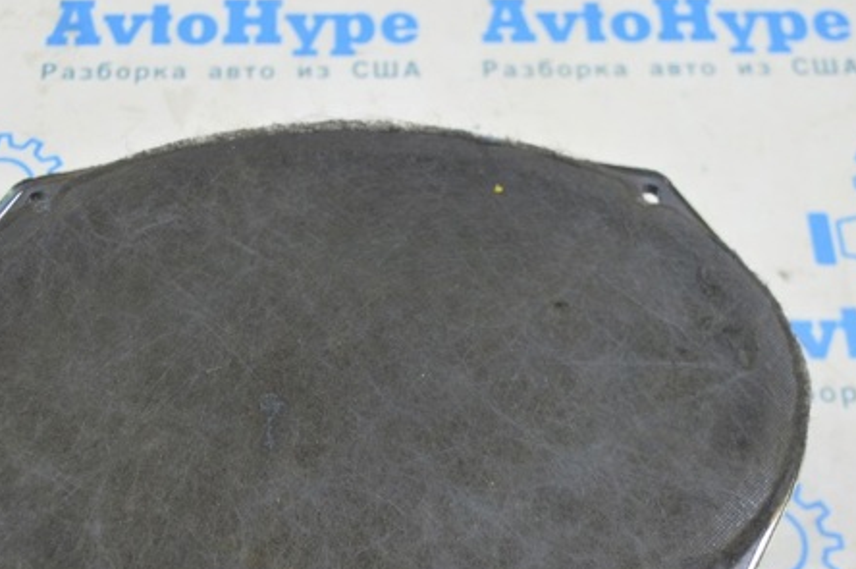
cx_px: 328
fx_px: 1490
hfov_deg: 31.9
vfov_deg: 21.5
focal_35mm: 63
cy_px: 391
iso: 400
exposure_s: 1/20
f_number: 5.6
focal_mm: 29
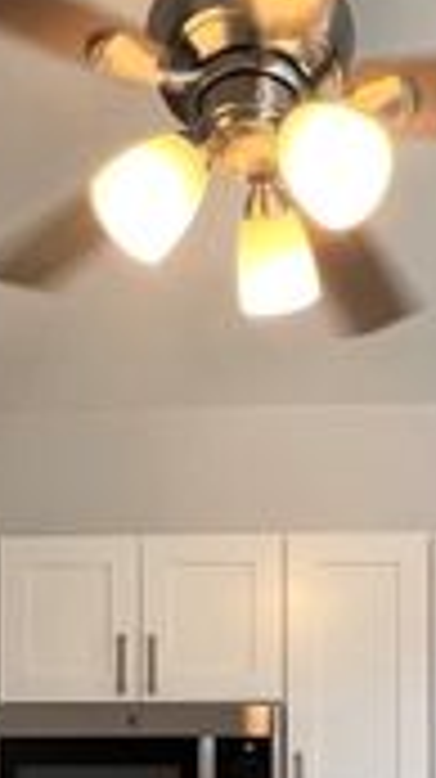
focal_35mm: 41
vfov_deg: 42.7
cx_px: 265
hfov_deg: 28.9
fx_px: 845
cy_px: 776
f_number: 1.8
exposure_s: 1/120
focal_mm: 1.57
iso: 80
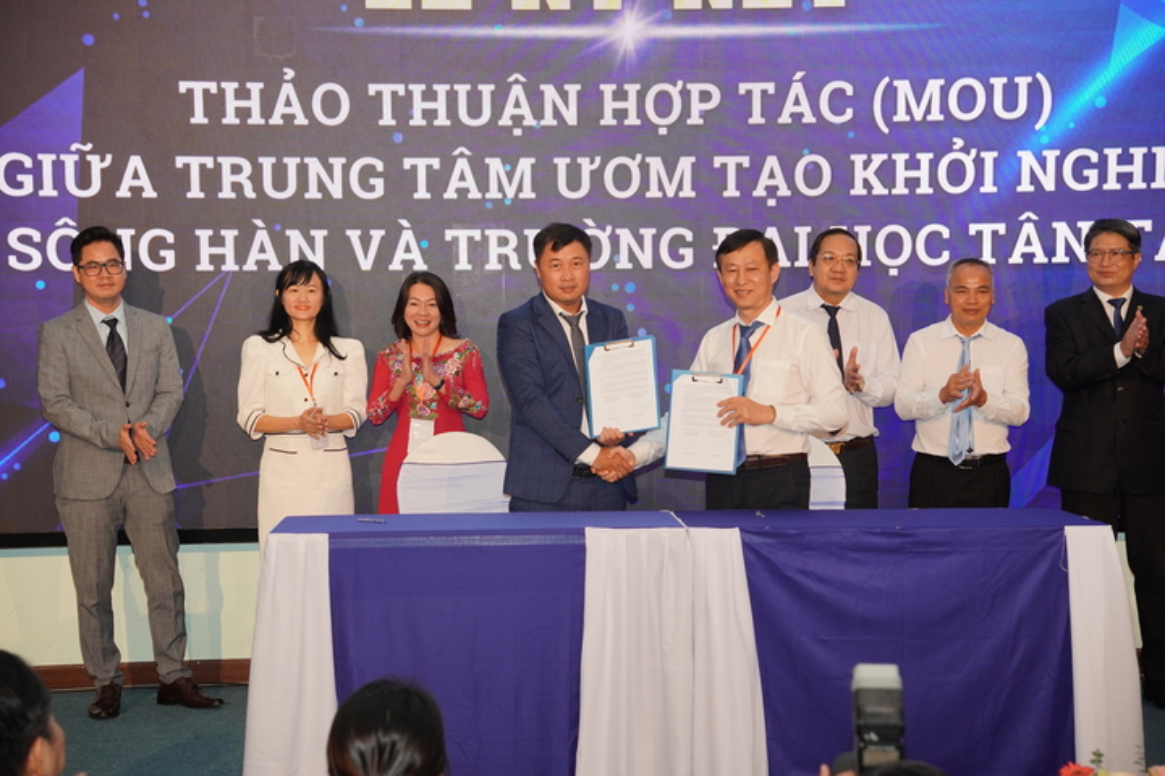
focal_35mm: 68
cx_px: 582
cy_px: 388
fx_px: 2204
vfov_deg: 20.0
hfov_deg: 29.6
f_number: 4
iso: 400
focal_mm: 45.4
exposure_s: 1/125
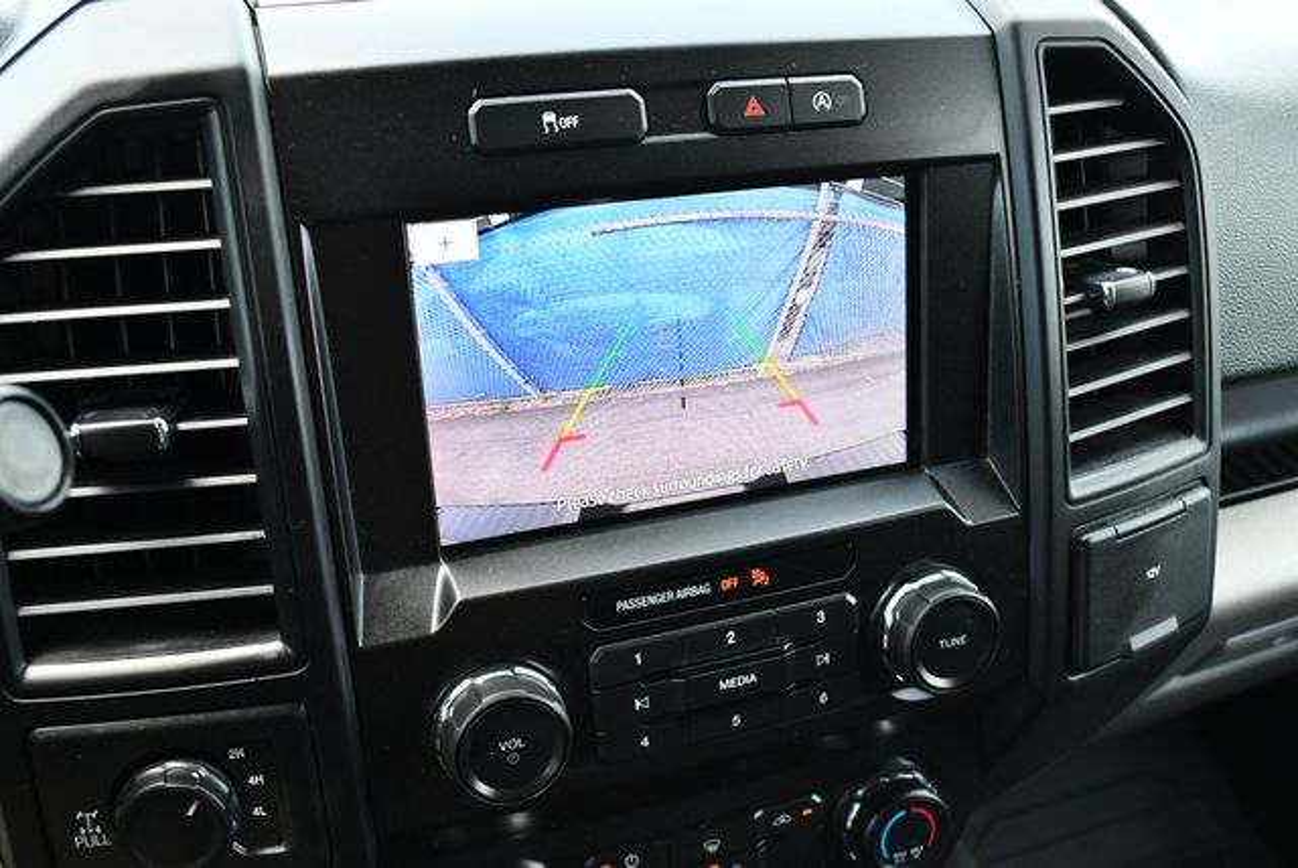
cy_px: 434
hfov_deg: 53.1
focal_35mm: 36
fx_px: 1299
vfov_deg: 36.9
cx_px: 649
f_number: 3.5
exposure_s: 1/250
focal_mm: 18
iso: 800
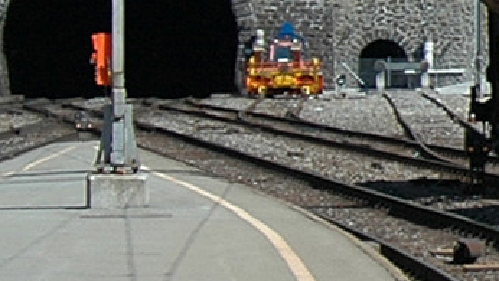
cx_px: 1112
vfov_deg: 4.9
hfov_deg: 8.3
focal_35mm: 244
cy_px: -334
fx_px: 3230
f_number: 3.5
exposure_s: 1/1600
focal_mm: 28
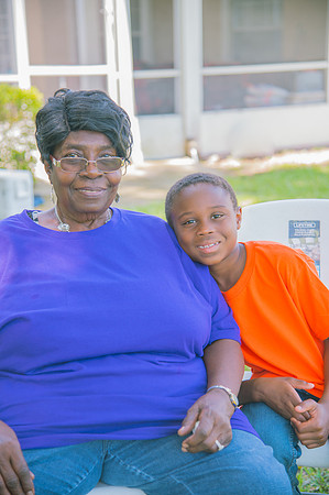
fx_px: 962
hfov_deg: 19.4
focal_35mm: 70
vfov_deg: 28.9
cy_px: 248
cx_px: 164
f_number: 4
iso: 250
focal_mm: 70
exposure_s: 1/125
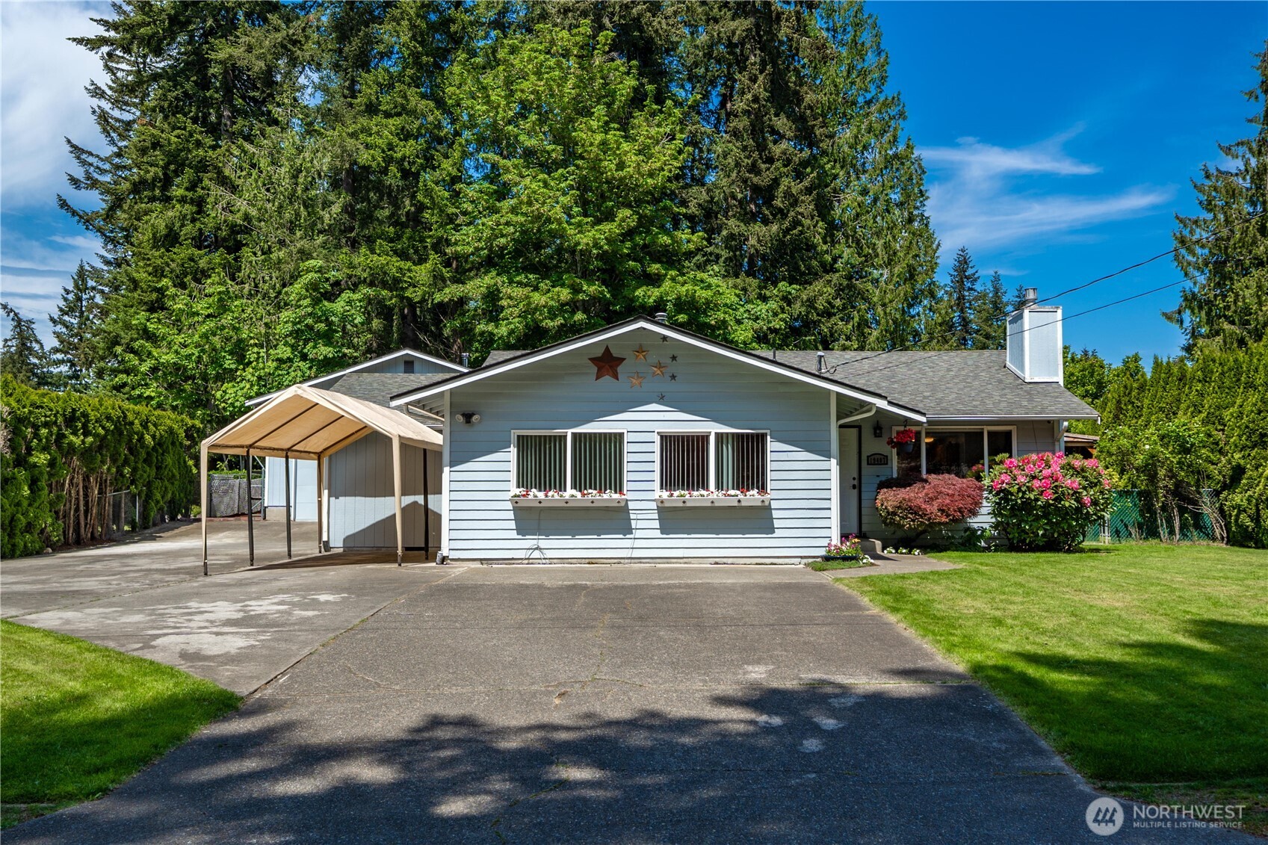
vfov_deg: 53.1
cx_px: 634
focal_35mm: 24
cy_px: 422
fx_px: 845
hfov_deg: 73.7
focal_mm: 24
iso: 100
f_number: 7.1
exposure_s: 1/250
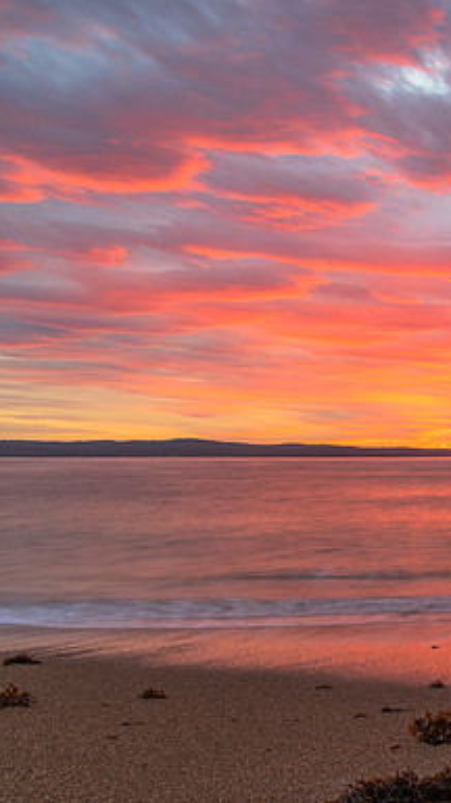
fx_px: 831
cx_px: 603
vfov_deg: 51.6
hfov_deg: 25.6
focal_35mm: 39
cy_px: 402
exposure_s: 3
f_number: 9
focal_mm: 24
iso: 100
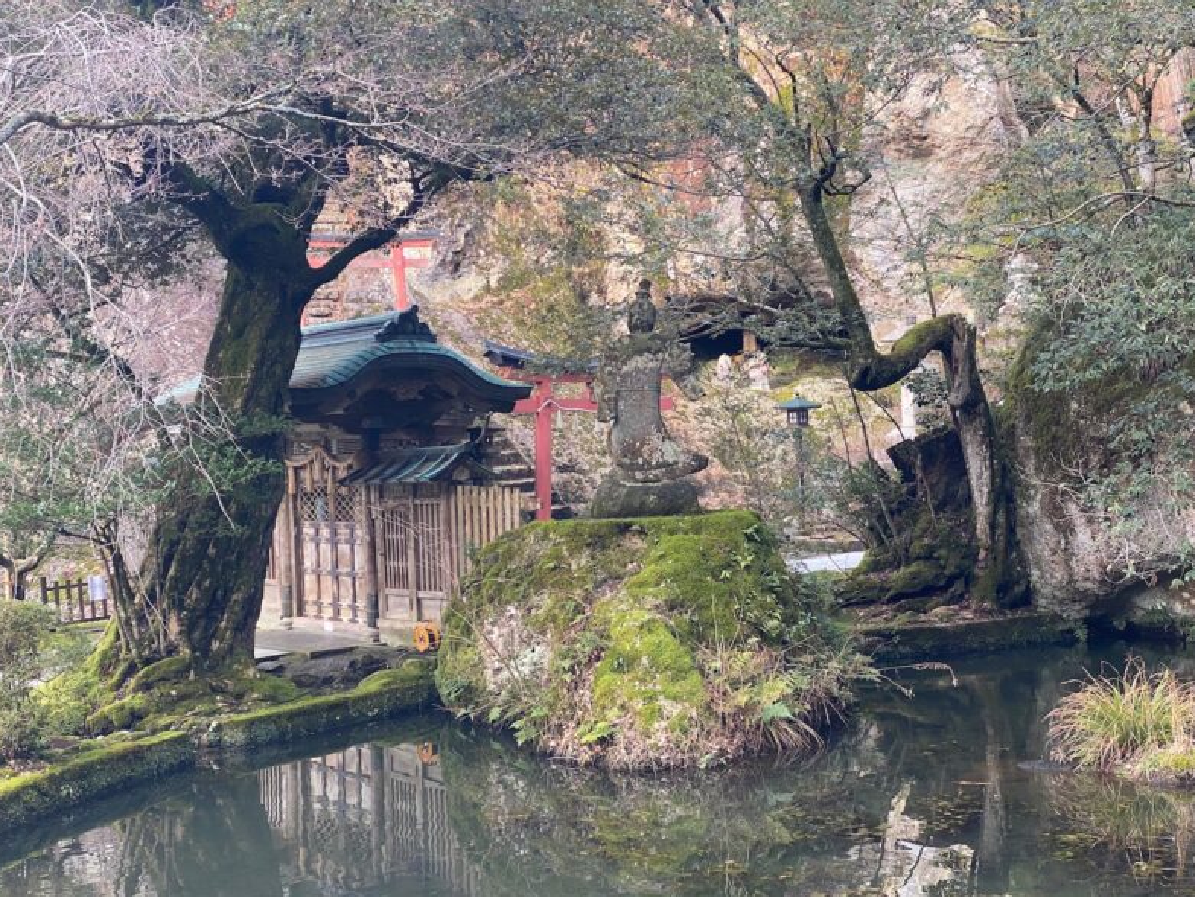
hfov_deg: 36.2
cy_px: 455
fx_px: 1830
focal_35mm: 53
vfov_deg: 27.5
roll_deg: +1.8
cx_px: 598
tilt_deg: -1.3
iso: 125
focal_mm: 6
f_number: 2
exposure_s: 1/121
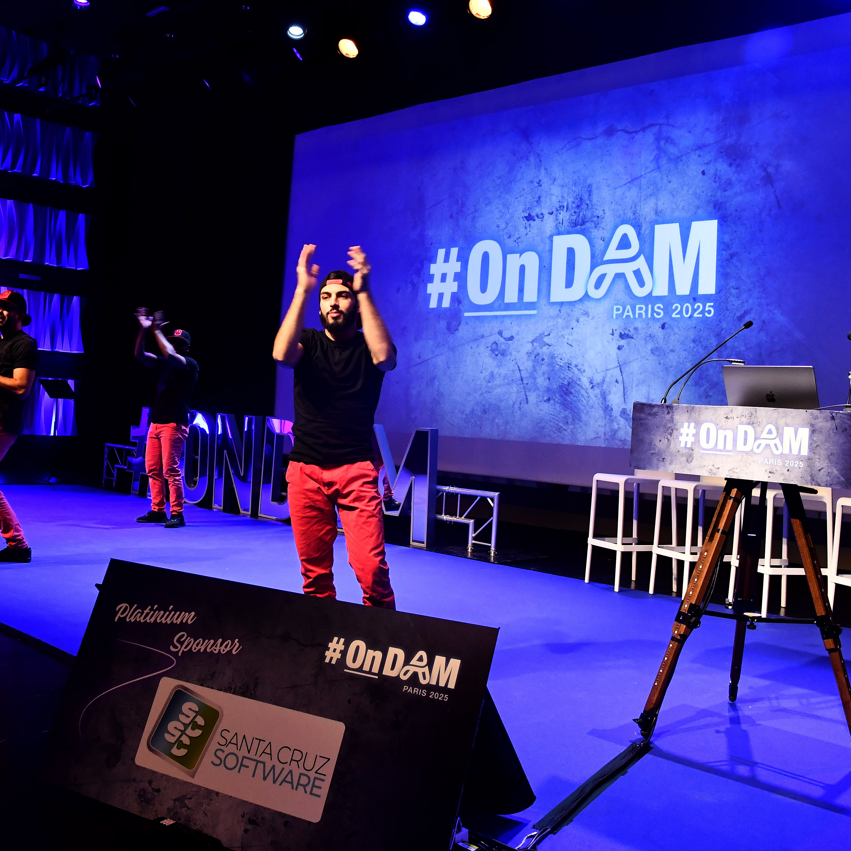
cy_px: 430
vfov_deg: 52.5
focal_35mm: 31
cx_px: 329
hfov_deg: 52.1
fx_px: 862
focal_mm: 16
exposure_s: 1/60
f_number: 5.6
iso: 1600
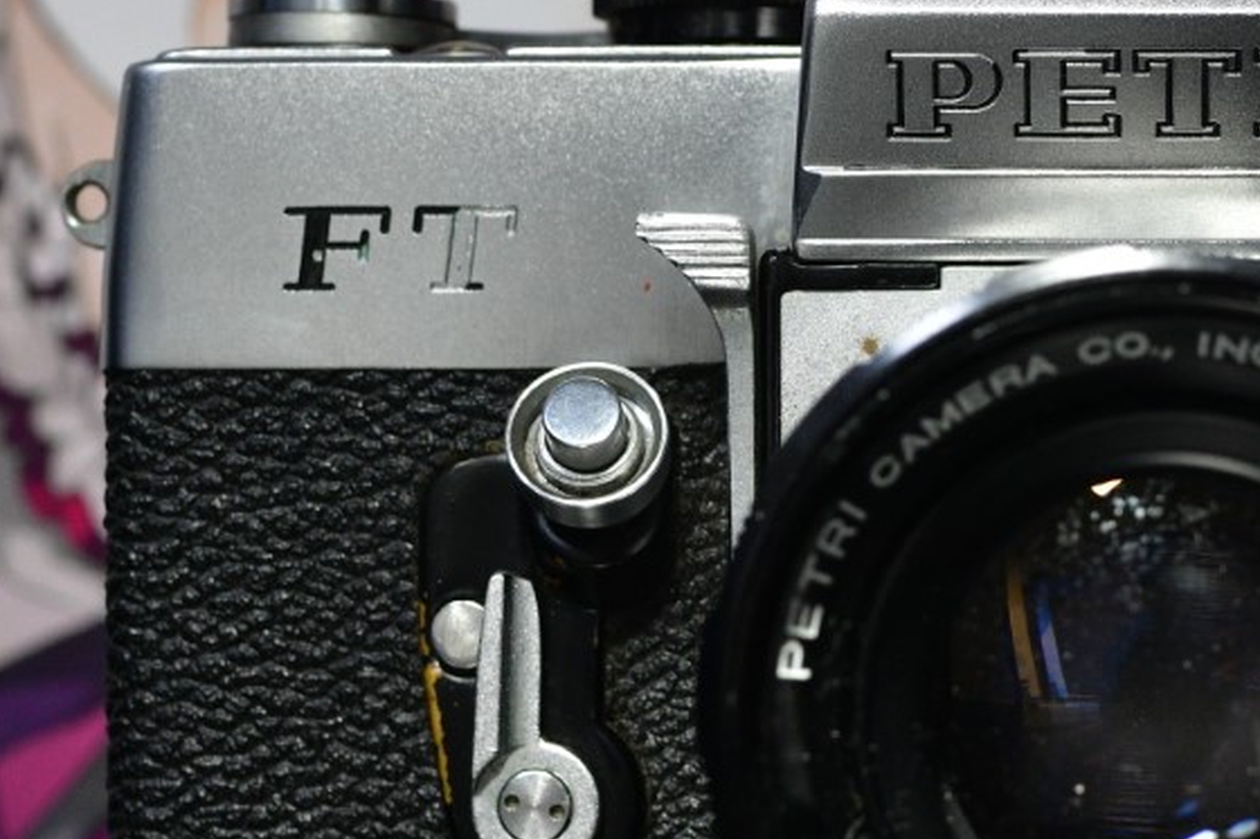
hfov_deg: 18.7
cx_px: 1066
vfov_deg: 12.7
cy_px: 493
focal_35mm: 108
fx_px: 3780
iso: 1600
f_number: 5.6
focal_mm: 35
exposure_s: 1/40
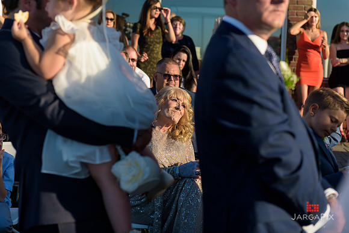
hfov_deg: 28.8
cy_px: 116
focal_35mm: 70
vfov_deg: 19.5
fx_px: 679
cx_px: 174
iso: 200
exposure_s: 1/1600
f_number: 3.2
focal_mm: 70
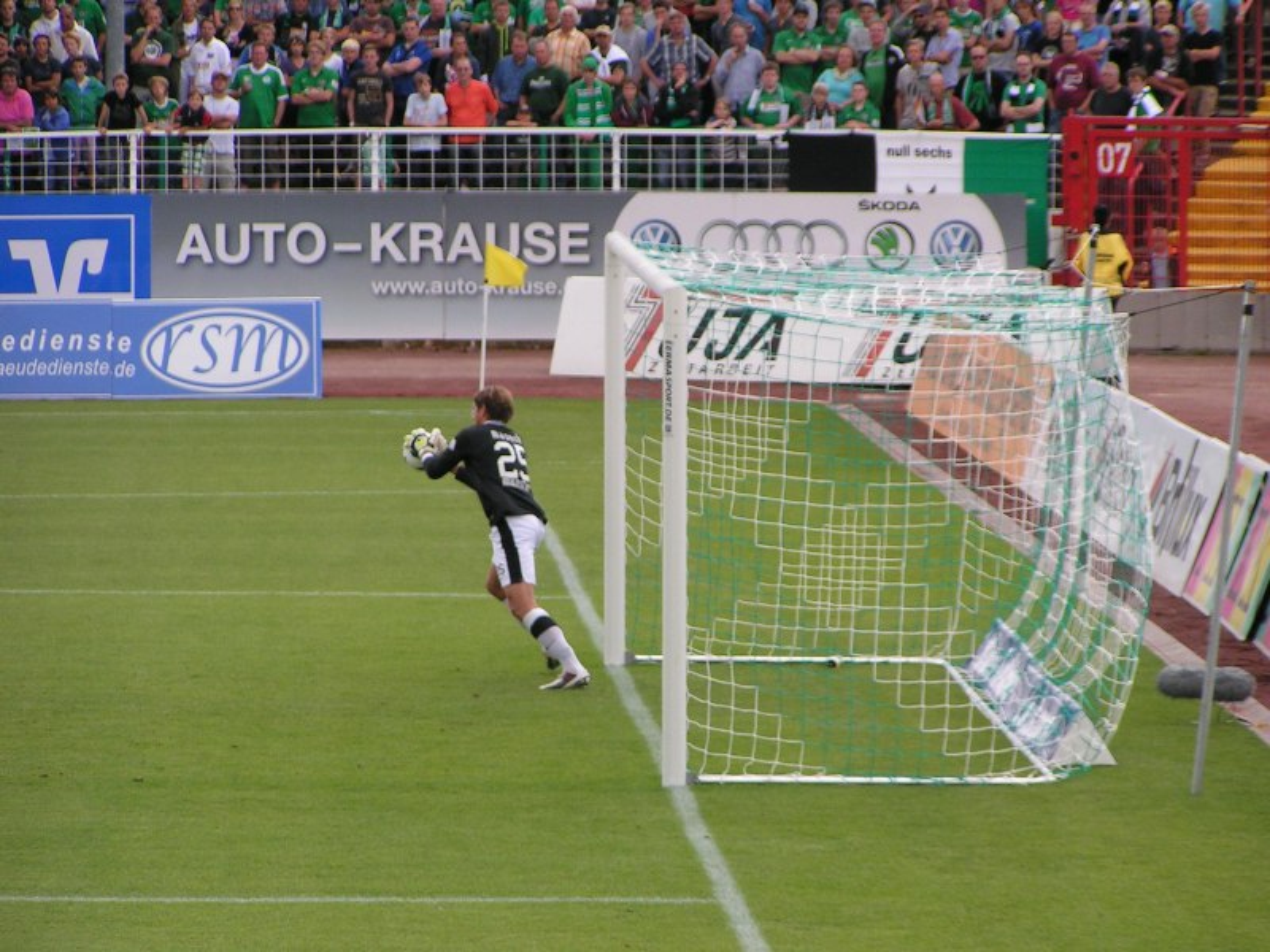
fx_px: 8658
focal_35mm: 236
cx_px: 635
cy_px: 476
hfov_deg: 8.4
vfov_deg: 6.3
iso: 80
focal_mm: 36.1
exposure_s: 1/200
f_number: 3.5
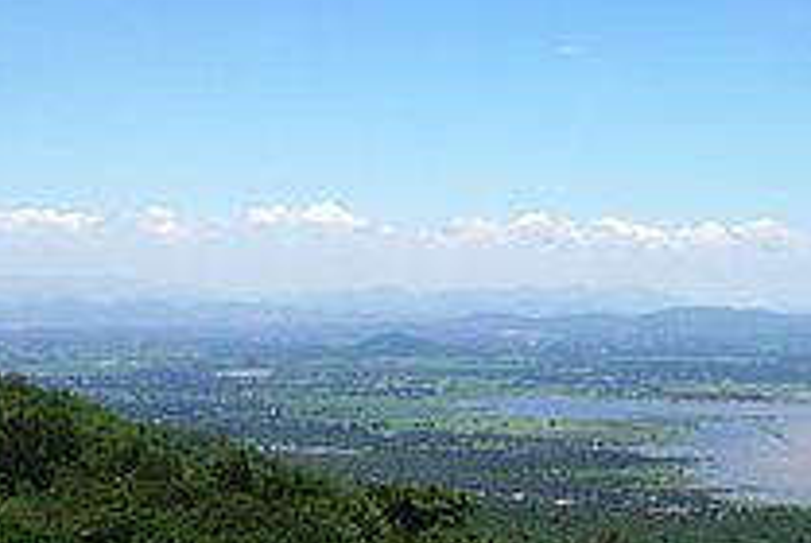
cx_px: 695
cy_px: 169
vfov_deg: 15.5
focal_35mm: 88
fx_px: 1985
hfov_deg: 22.6
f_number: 11
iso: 200
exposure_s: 1/320
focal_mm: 24
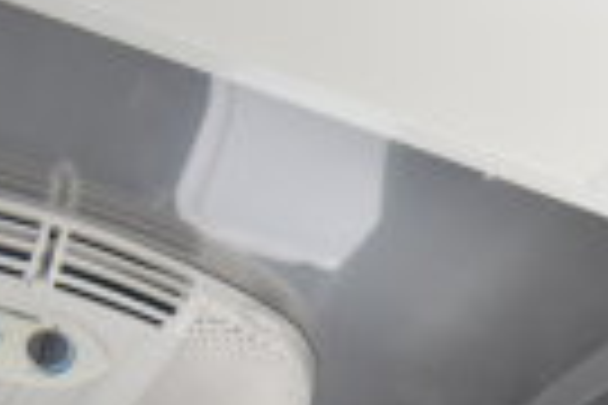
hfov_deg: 13.0
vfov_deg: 9.5
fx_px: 2297
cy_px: 772
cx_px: 1230
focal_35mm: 136
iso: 560
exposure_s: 1/30
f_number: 3.5
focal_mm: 20
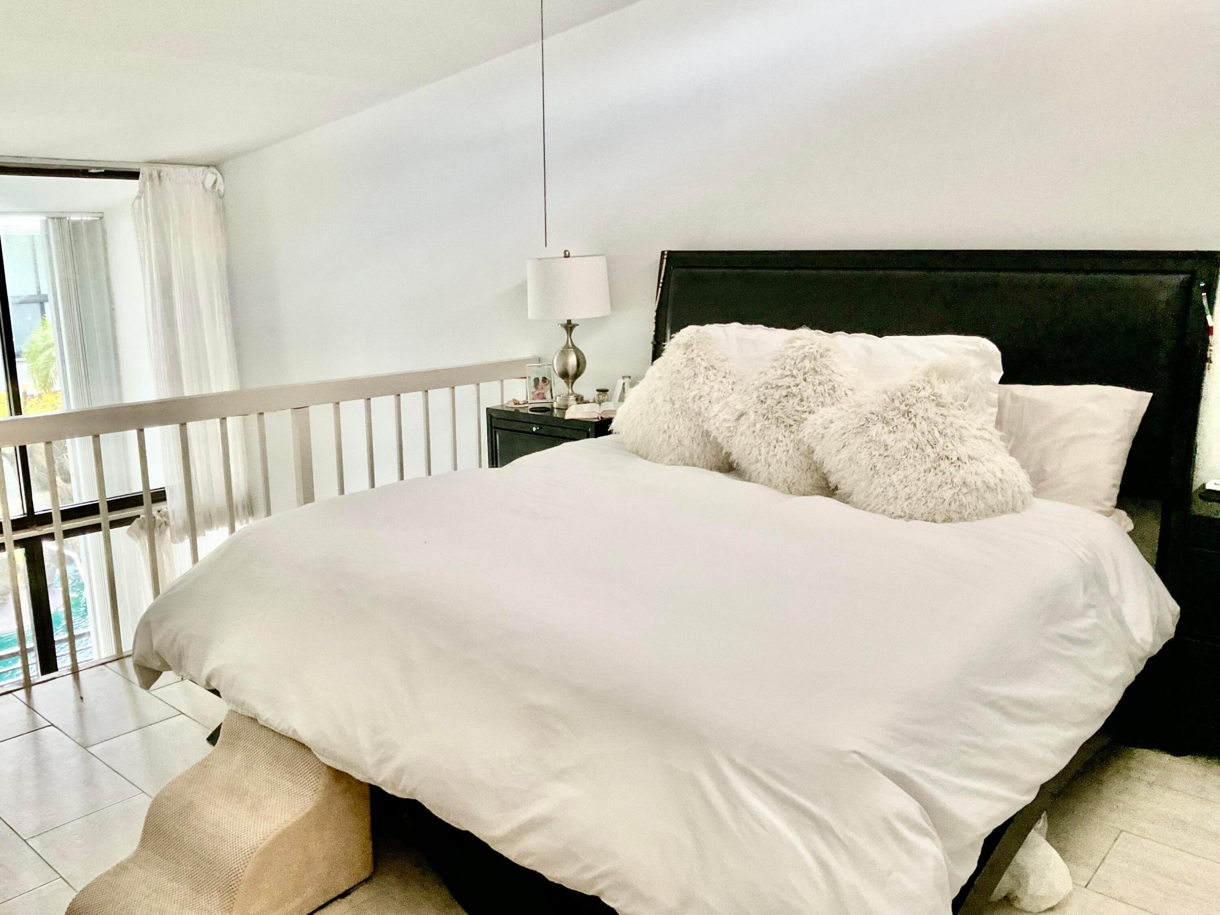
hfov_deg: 61.7
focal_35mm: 29
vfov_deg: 48.2
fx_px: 1022
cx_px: 610
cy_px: 458
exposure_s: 1/60
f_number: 1.8
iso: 200
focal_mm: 3
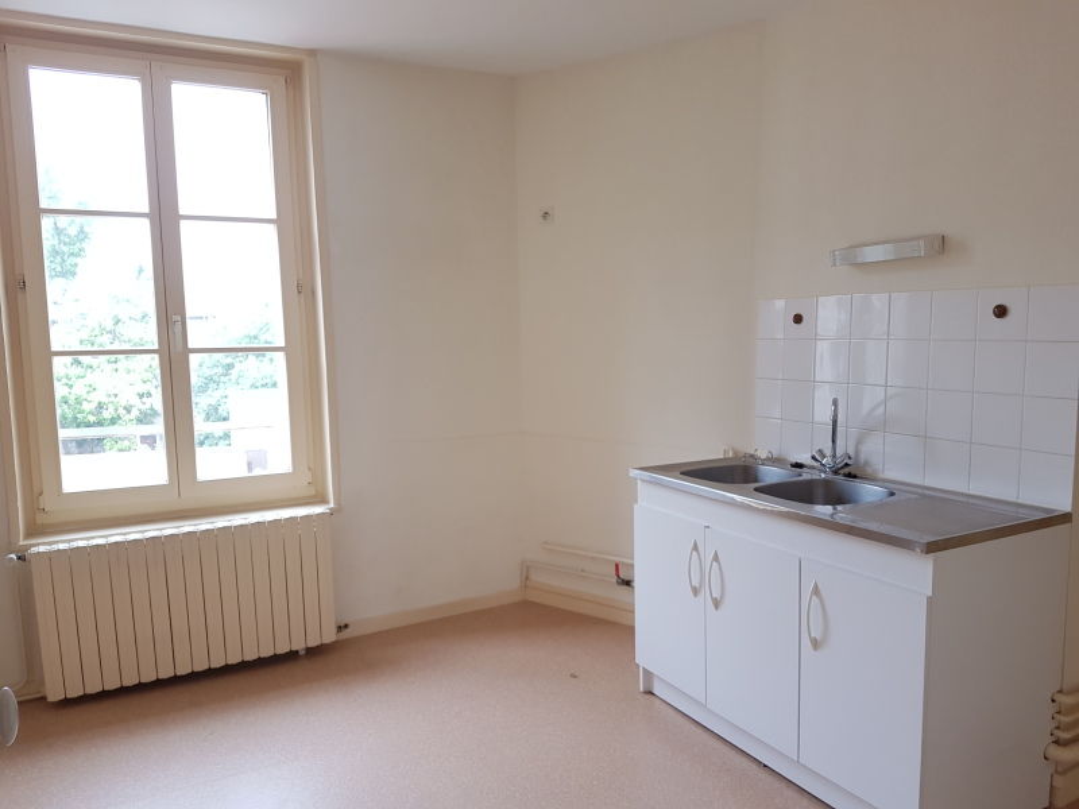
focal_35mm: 26
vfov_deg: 53.1
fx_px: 810
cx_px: 540
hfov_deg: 67.3
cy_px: 404
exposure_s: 1/100
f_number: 1.7
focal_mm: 4.2
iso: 50
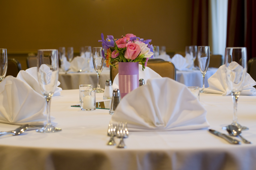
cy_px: 85
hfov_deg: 27.0
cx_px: 128
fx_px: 533
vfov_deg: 18.1
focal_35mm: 75
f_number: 4.5
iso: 400
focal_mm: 50
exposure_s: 1/20
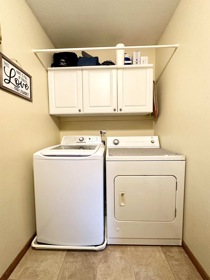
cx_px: 105
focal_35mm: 14
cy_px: 140
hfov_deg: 85.7
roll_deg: -0.1
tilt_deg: -3.1
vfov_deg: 102.1
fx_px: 113
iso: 320
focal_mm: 2.22
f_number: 2.2
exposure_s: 1/60
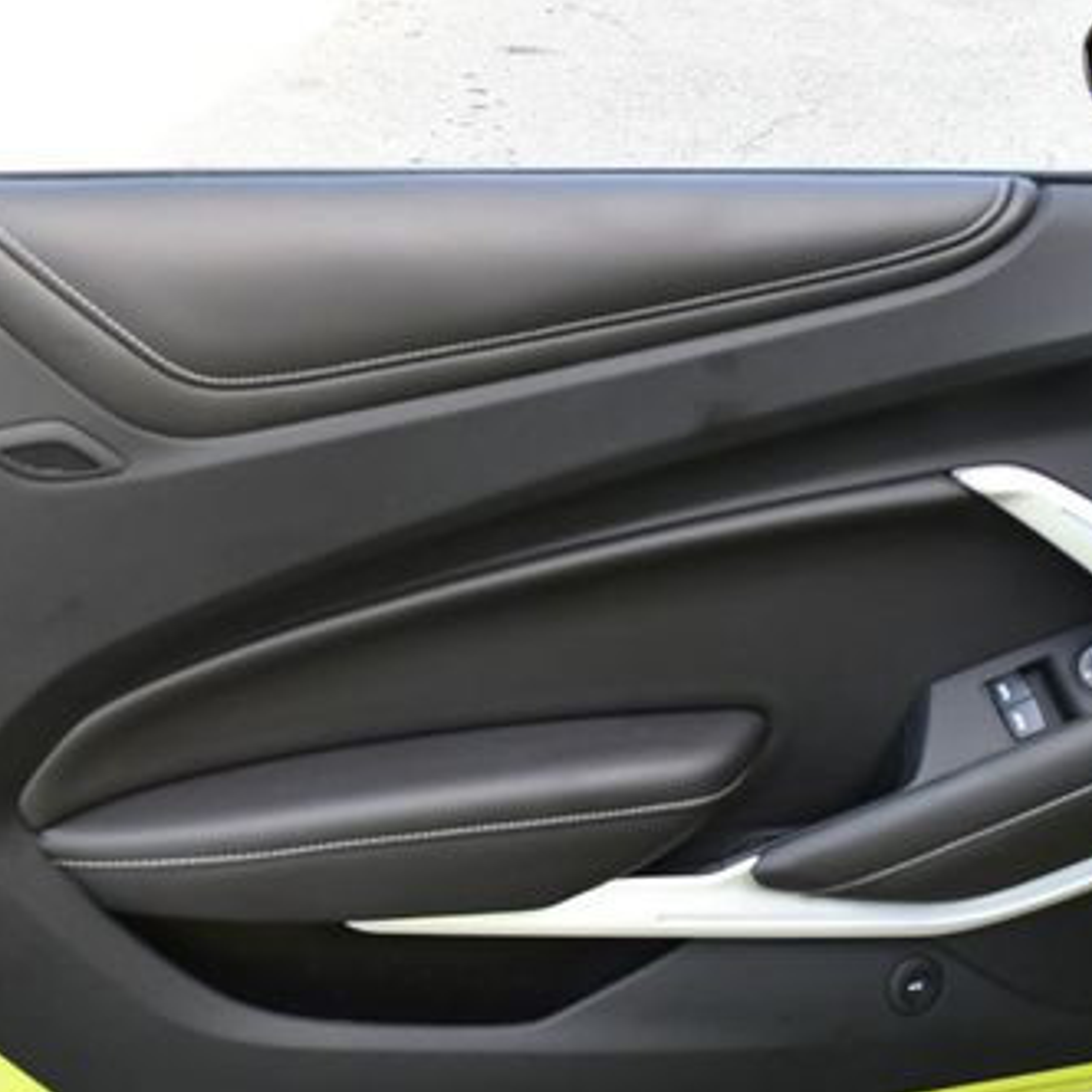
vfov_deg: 28.9
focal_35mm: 59
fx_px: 2106
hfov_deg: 29.0
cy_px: 694
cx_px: 615
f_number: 4.5
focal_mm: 18
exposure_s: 1/250
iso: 400
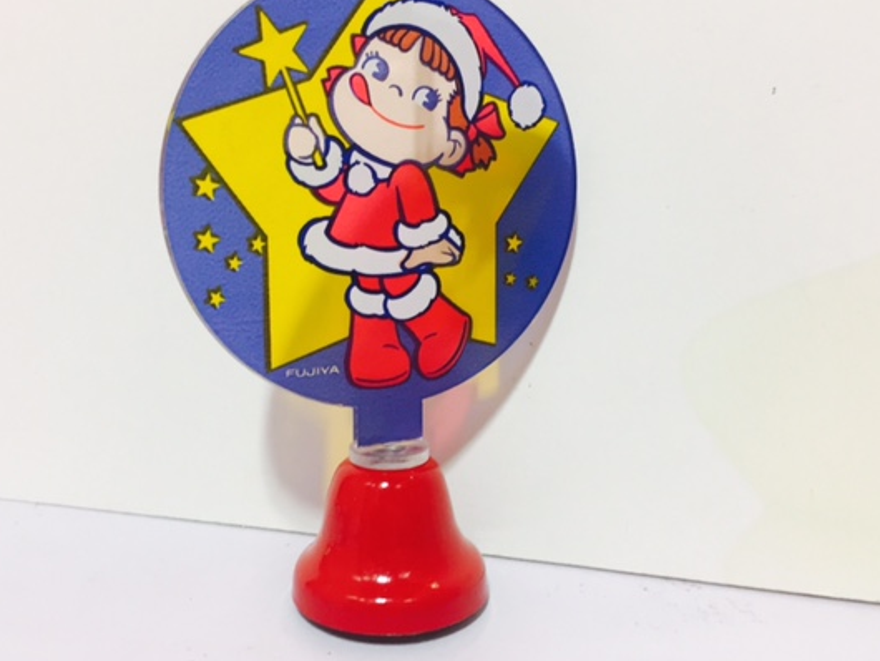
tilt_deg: -9.2
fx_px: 890
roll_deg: -1.4
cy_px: 279
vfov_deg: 40.6
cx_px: 420
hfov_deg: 52.6
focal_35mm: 35
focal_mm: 4.15
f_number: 2.2
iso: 100
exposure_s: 1/33
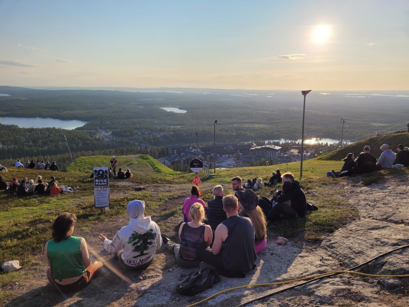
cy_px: 154
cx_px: 204
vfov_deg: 53.1
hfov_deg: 67.3
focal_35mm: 26
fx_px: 307
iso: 40
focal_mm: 5.4
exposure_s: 1/2021
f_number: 1.8
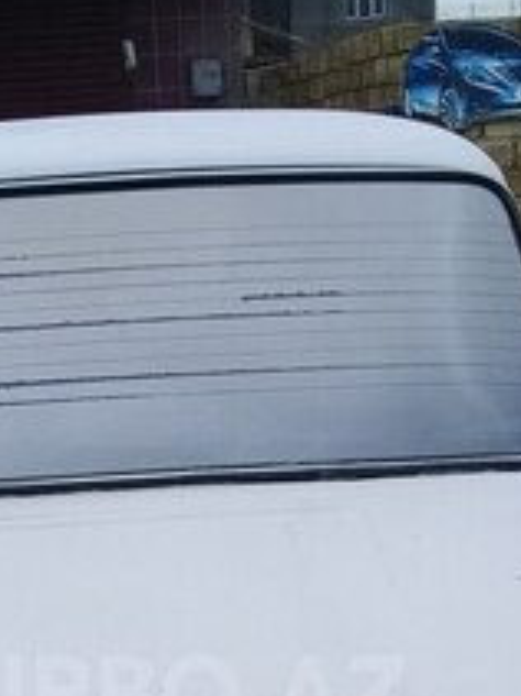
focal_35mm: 73
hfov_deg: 20.0
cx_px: 152
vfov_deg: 25.4
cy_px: 693
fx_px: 1466
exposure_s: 1/524
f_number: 2.2
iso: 50
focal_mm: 3.3
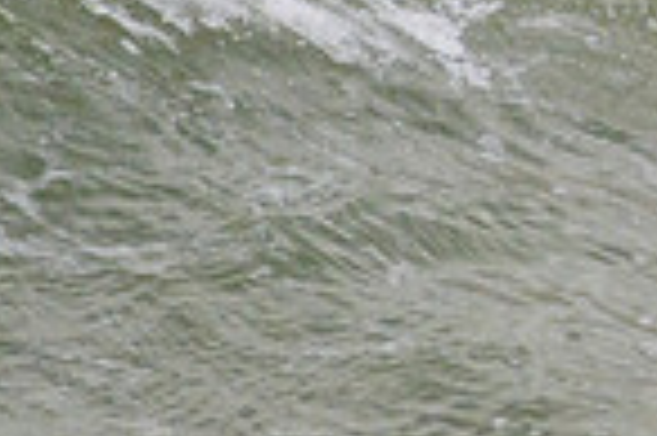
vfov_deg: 0.3
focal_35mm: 4133
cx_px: 1553
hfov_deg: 0.5
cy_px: -639
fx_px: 75342
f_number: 11
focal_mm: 800
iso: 900
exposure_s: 1/2000
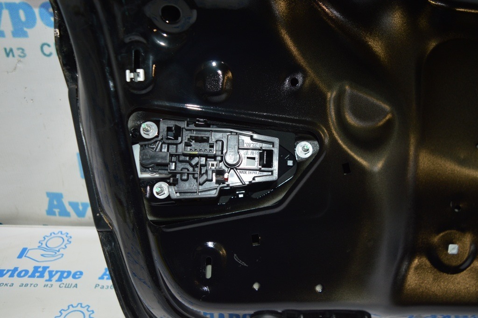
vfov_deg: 41.6
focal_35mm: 32
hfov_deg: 59.5
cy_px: 159
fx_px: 418
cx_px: 239
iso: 640
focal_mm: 21
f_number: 3.8
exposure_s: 1/60
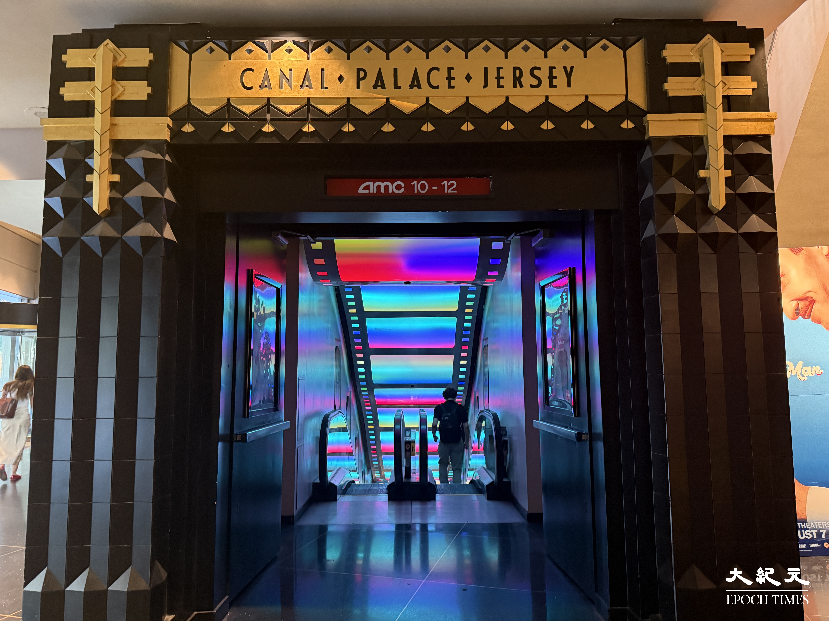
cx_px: 414
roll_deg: +0.0
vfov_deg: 56.8
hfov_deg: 71.6
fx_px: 575
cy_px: 310
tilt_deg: +6.3
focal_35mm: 24
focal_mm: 6.76
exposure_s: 1/40
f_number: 1.78
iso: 640
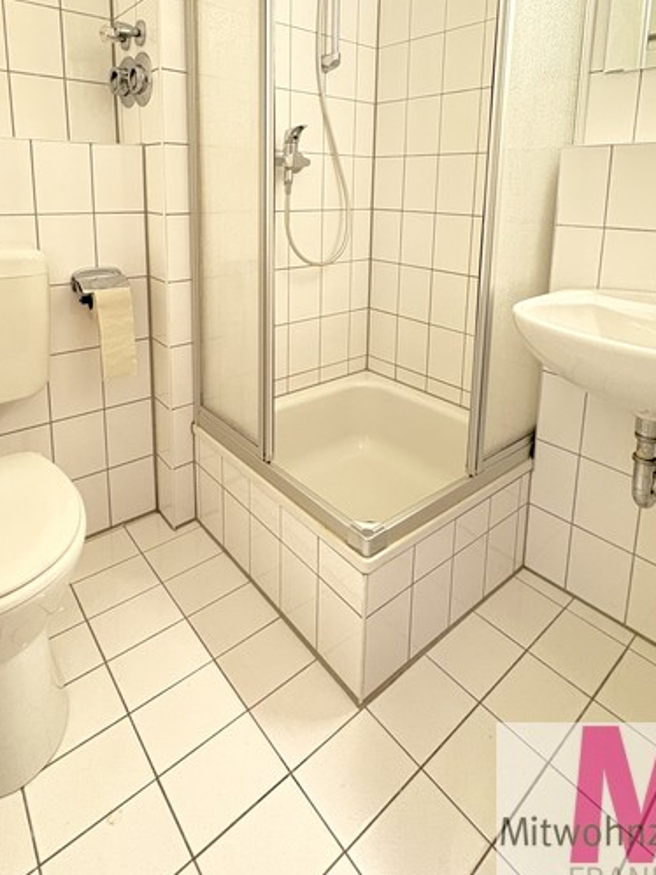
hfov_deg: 65.9
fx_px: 506
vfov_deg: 78.3
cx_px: 317
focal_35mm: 20
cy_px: 271
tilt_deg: -8.8
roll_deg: -0.6
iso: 500
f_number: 2.2
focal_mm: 2.22
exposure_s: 1/50
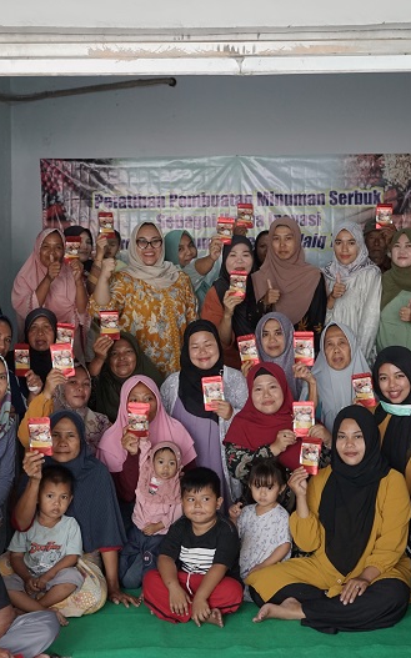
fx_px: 1166
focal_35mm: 65
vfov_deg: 31.5
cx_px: 216
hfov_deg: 20.0
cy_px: 331
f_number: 4
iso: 1250
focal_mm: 42
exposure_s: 1/125
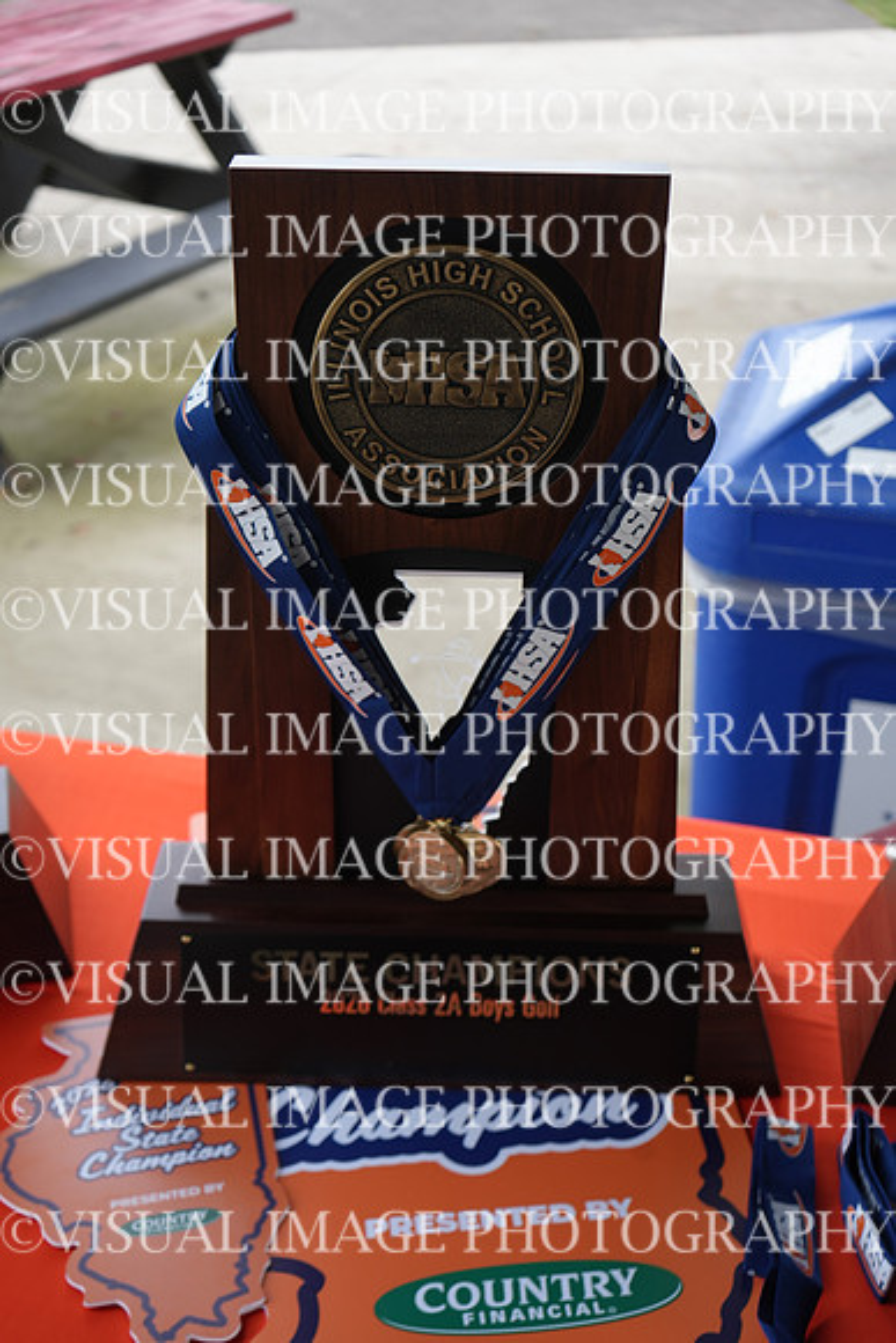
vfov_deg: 44.5
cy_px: 672
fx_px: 1642
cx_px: 448
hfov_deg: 30.5
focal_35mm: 44
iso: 200
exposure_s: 1/200
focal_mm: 44
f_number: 4.5
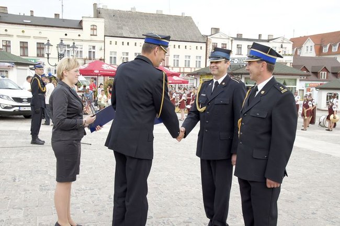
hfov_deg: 53.2
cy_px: 113
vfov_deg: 36.8
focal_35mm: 36
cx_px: 170
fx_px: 340
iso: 100
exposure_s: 1/80
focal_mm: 24
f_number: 7.1
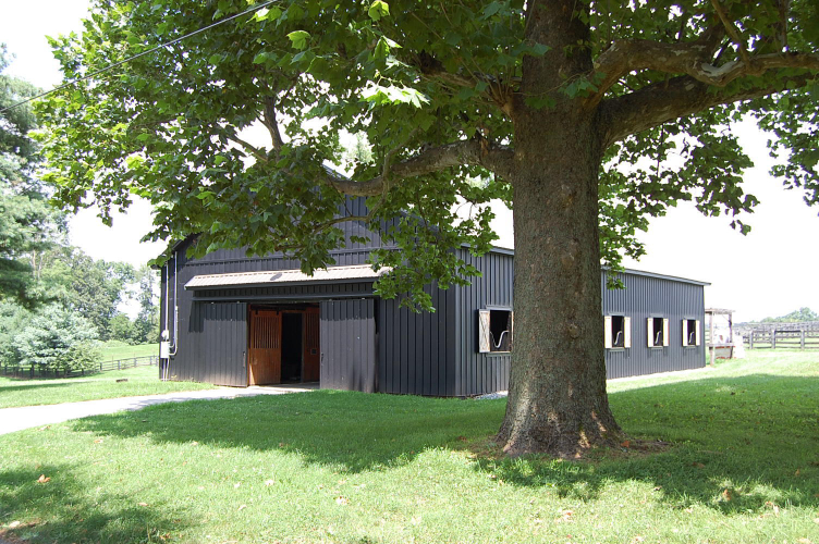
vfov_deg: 36.8
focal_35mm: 36
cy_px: 272
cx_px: 410
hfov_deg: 53.2
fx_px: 818
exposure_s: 1/160
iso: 200
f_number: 6.3
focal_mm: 24
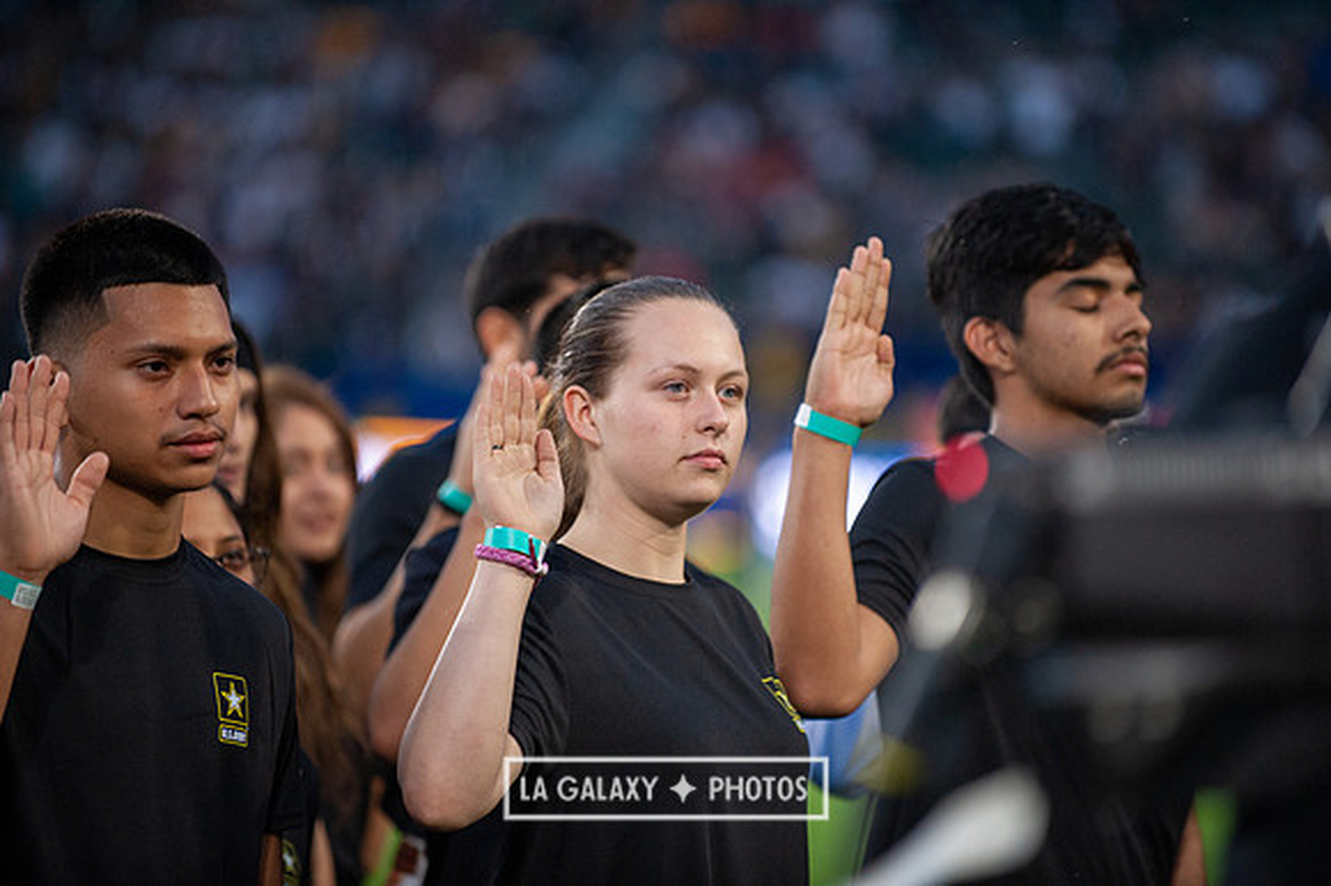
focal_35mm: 200
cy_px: 443
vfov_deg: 6.9
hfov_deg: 10.3
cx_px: 666
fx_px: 7390
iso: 1600
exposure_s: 1/1250
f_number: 2.8
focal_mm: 200
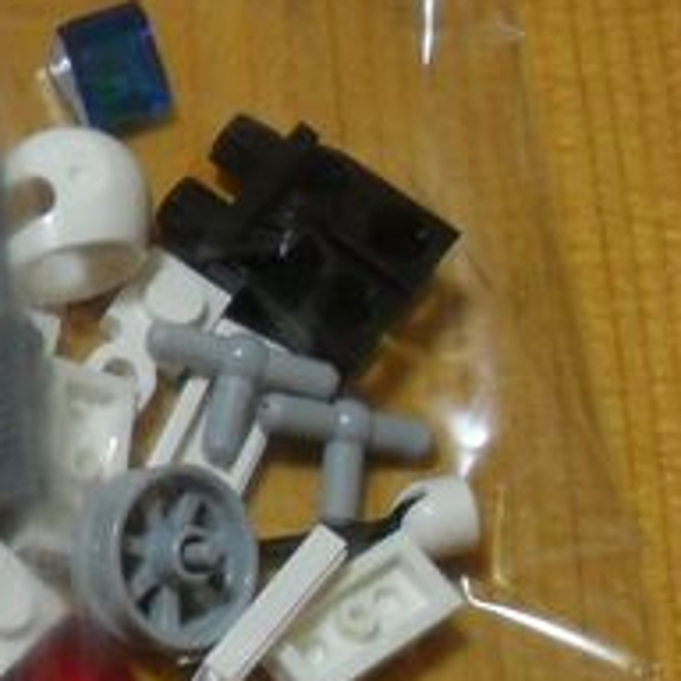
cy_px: 646
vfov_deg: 13.4
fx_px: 2871
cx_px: -724
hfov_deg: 11.9
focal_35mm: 129
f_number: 2.8
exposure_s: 1/15
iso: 200
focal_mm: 6.2
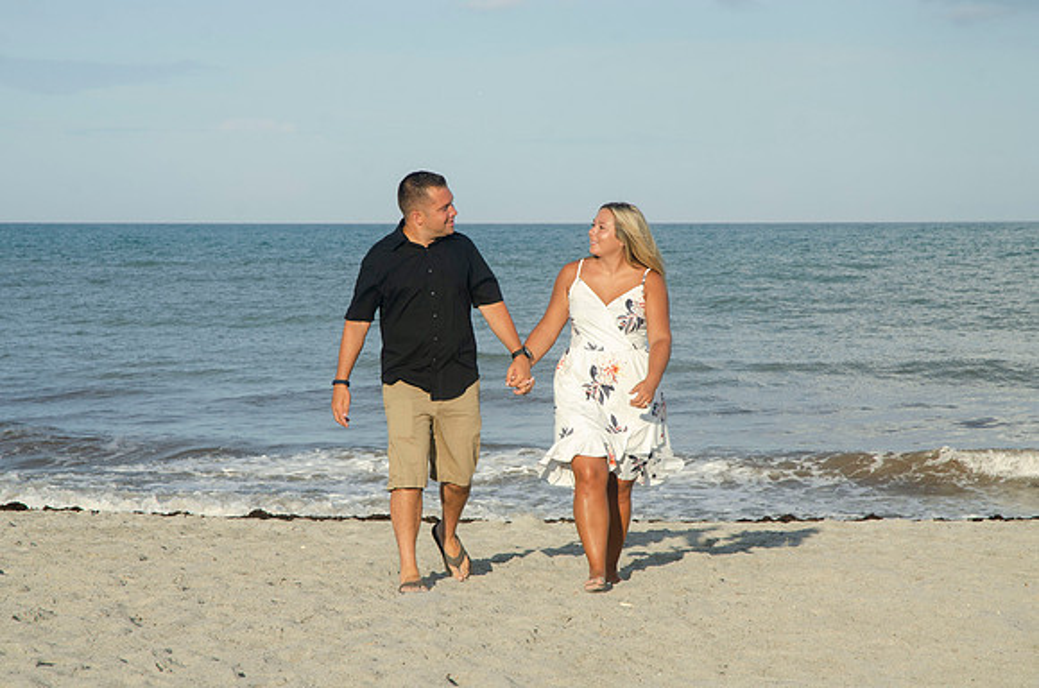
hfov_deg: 19.0
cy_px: 344
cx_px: 520
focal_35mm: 108
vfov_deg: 12.6
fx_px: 3107
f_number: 10
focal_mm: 70
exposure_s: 1/250
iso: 100
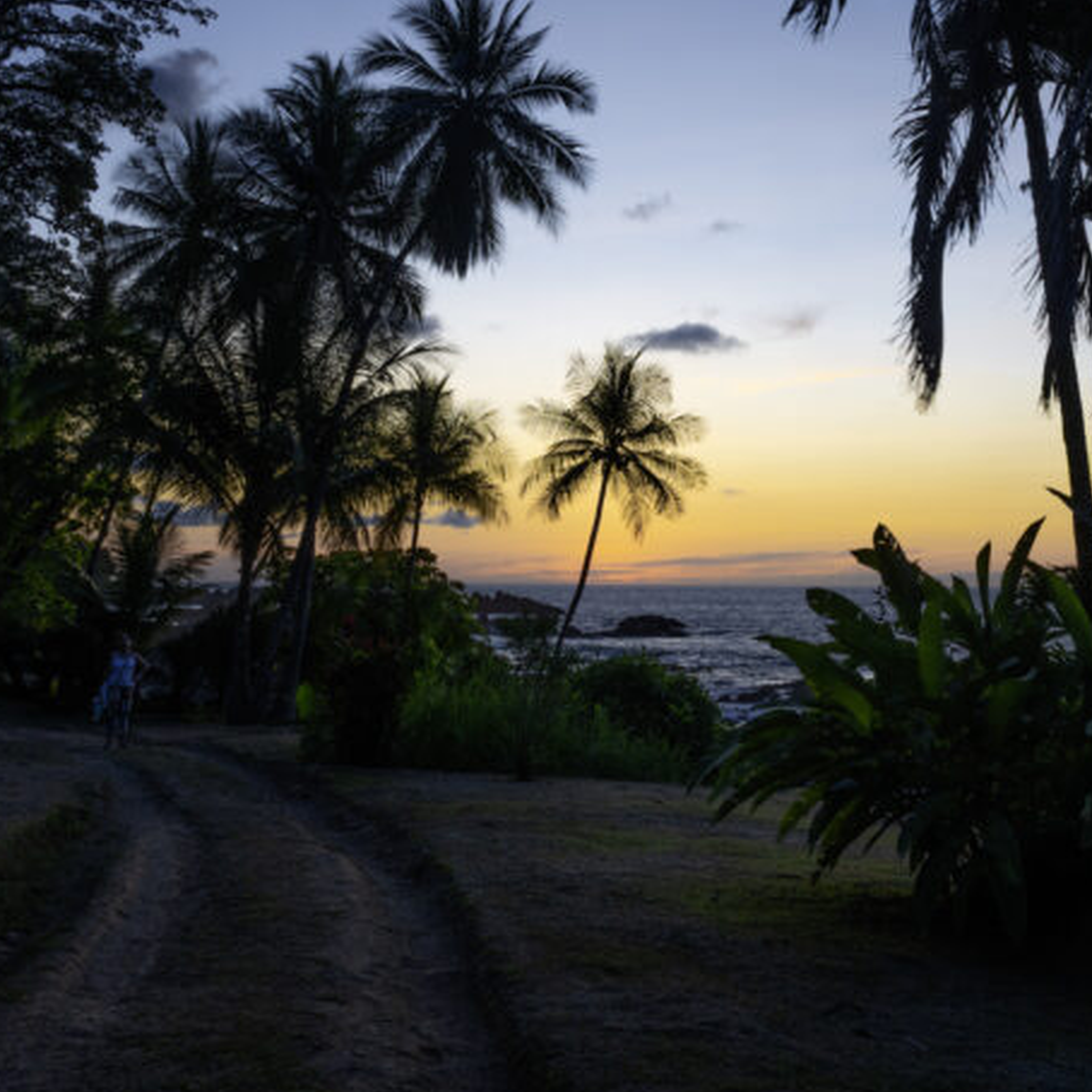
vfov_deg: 36.2
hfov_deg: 36.1
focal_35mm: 46
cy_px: 314
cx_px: 796
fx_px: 1642
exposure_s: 1/5
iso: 80
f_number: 18
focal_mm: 24
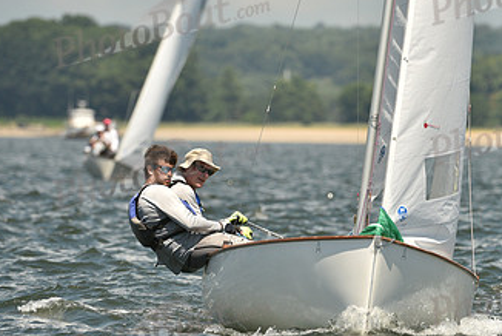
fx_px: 8430
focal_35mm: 604
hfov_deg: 3.4
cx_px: 351
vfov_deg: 2.3
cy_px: 229
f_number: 5.6
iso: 250
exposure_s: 1/1600
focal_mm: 340
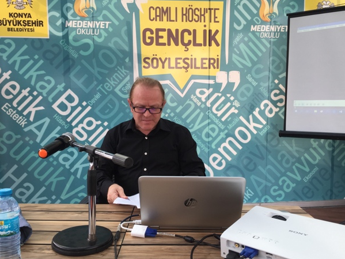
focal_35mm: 31
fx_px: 309
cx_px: 164
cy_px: 134
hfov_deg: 58.3
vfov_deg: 45.4
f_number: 2.2
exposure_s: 1/100
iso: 32
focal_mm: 4.15
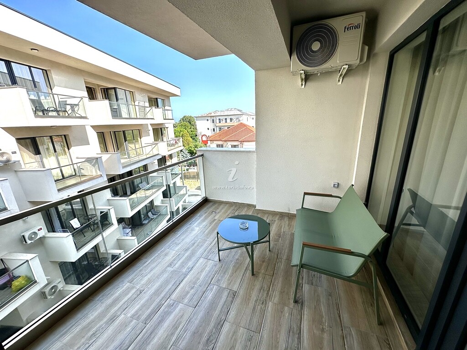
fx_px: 189
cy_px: 175
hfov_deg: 102.1
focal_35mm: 14
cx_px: 234
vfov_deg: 85.7
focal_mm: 2.22
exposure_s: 1/575
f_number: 2.2
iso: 40
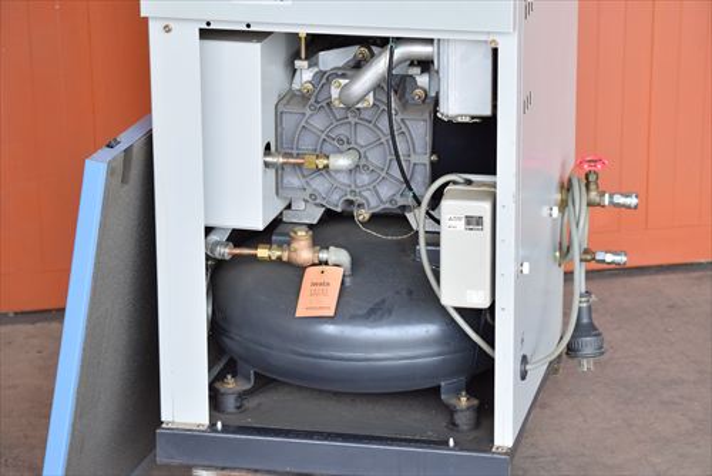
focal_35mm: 120
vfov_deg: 11.4
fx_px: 2375
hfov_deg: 17.1
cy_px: 238
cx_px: 356
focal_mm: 80
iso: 1250
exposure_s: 1/400
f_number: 6.3
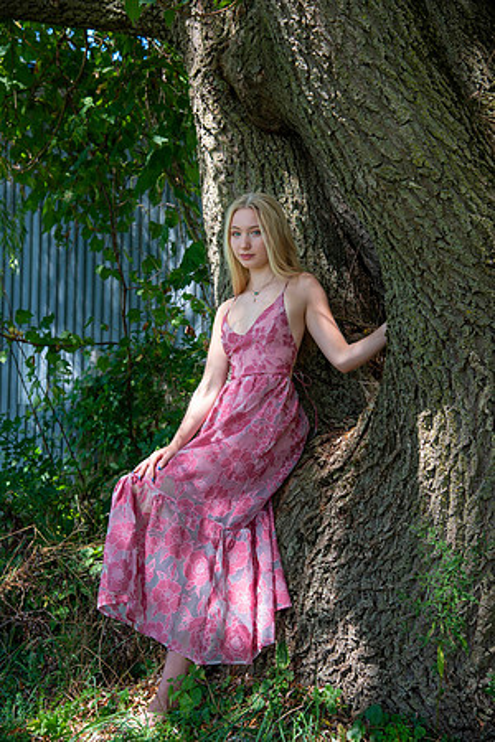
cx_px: 248
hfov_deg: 21.9
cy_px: 371
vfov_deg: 32.4
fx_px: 1279
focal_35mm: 62
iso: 320
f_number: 5.6
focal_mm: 62
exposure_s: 1/160
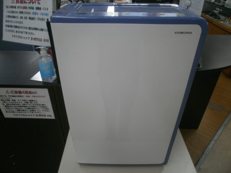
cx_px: 116
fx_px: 174
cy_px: 86
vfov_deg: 53.1
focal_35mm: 26
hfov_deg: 67.3
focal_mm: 4.65
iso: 100
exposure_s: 1/60
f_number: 2.6
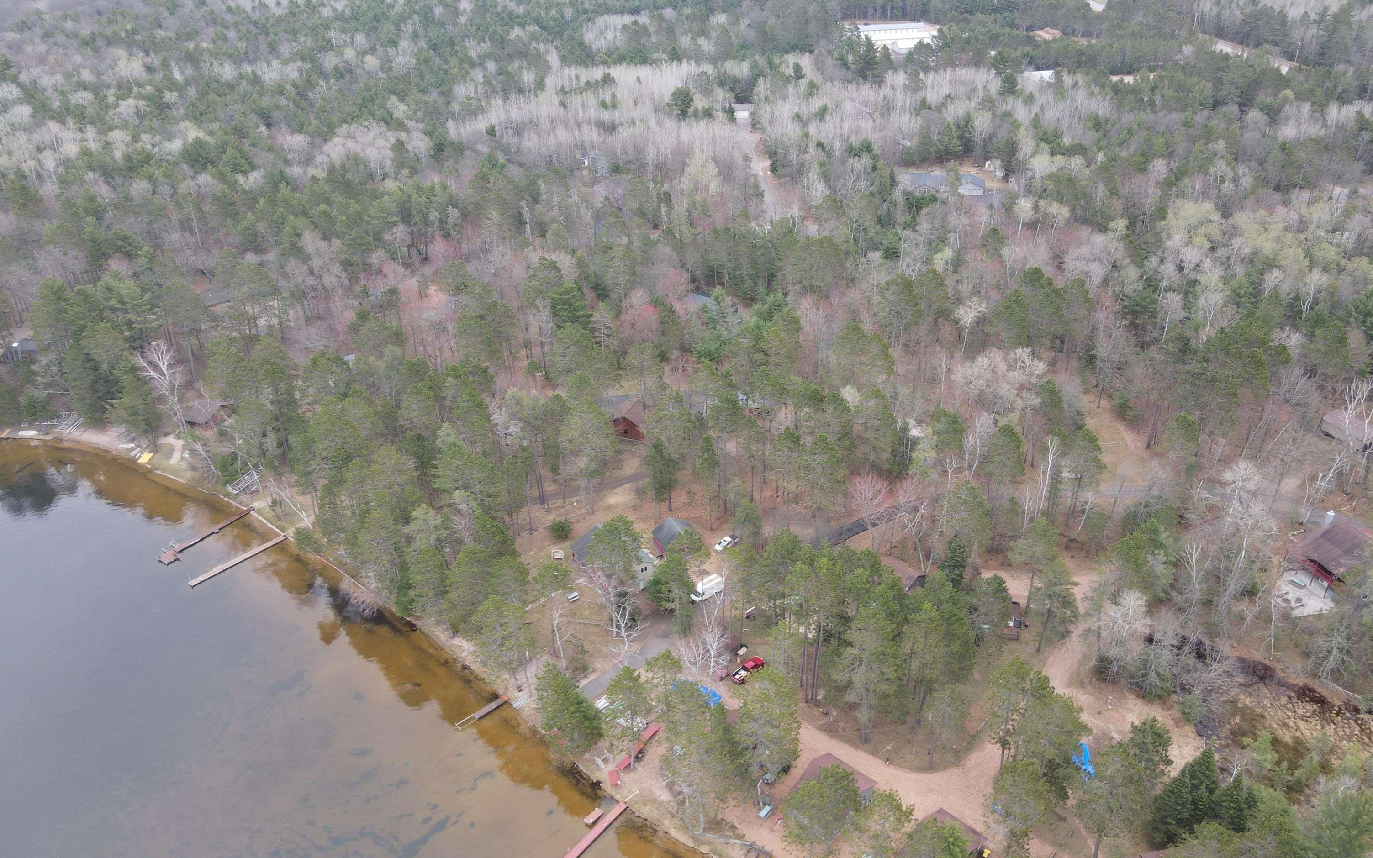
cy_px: 438
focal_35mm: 26
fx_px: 973
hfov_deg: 70.4
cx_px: 699
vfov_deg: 47.6
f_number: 2.8
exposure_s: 1/25
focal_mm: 4.5
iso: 100
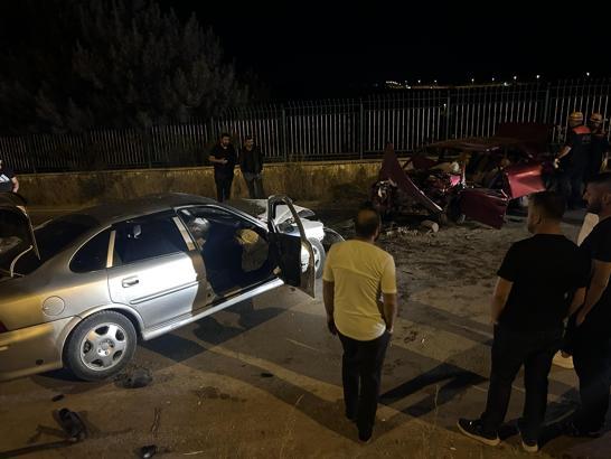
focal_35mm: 26
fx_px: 459
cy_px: 230
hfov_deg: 67.3
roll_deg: +1.5
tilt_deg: -12.8
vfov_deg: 53.1
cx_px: 306
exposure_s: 1/25
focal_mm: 5.7
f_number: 1.5
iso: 800
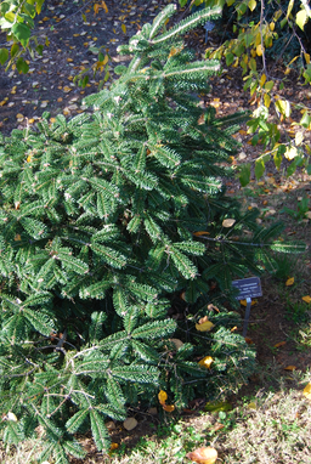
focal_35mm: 49
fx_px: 633
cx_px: 117
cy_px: 233
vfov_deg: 40.3
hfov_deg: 27.5
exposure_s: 1/125
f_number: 4
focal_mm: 26
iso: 100
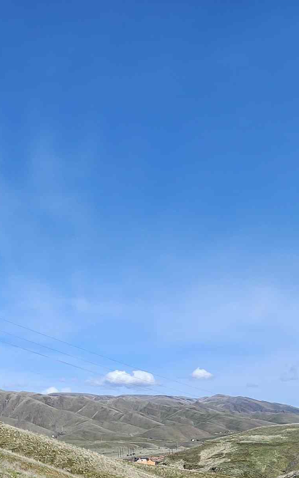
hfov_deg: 33.6
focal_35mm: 35
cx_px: 8
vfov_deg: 50.0
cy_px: 418
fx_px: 456
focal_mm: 2.2
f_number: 2.2
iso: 50
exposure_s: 1/2271
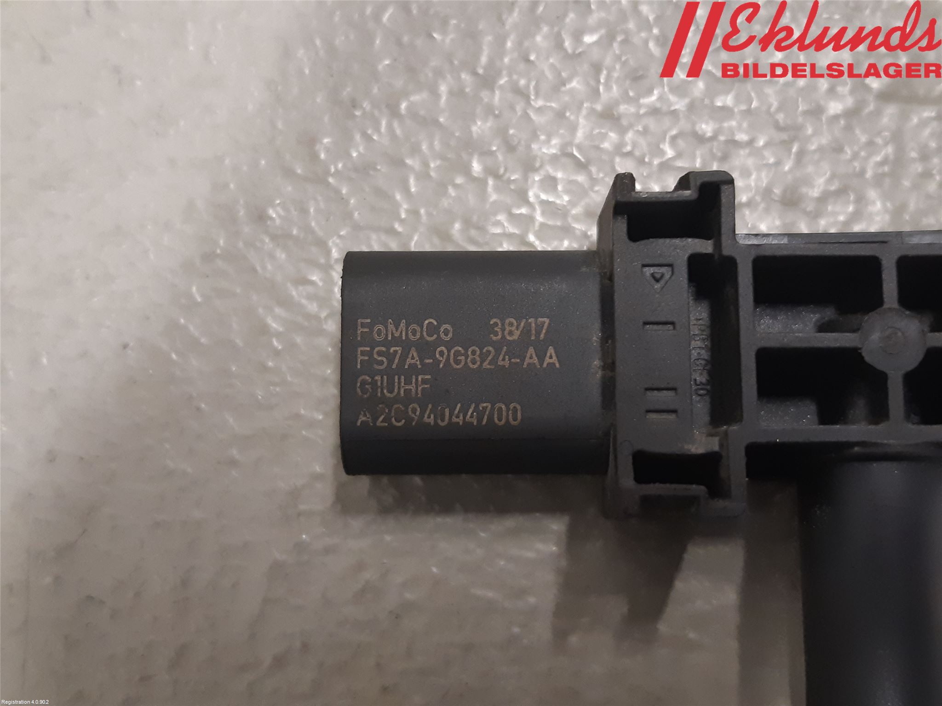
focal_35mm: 26
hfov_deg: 67.3
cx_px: 471
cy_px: 353
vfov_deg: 53.1
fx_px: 708
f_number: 1.7
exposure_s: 1/50
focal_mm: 3.93
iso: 200
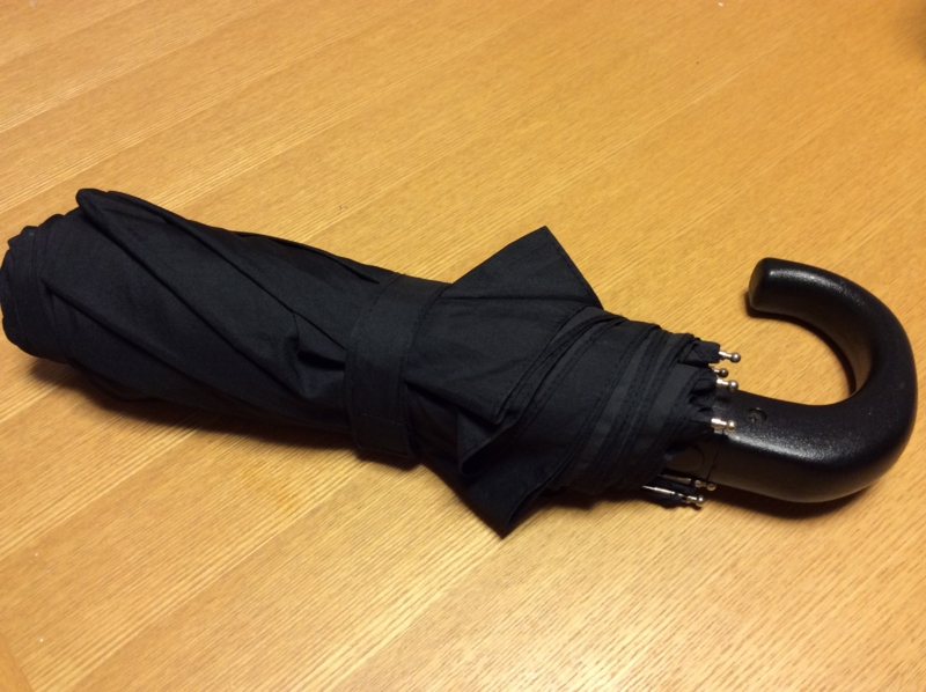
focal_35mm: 33
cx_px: 463
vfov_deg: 42.9
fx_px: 882
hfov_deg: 55.4
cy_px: 346
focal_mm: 3.3
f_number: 2.4
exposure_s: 1/24
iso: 80
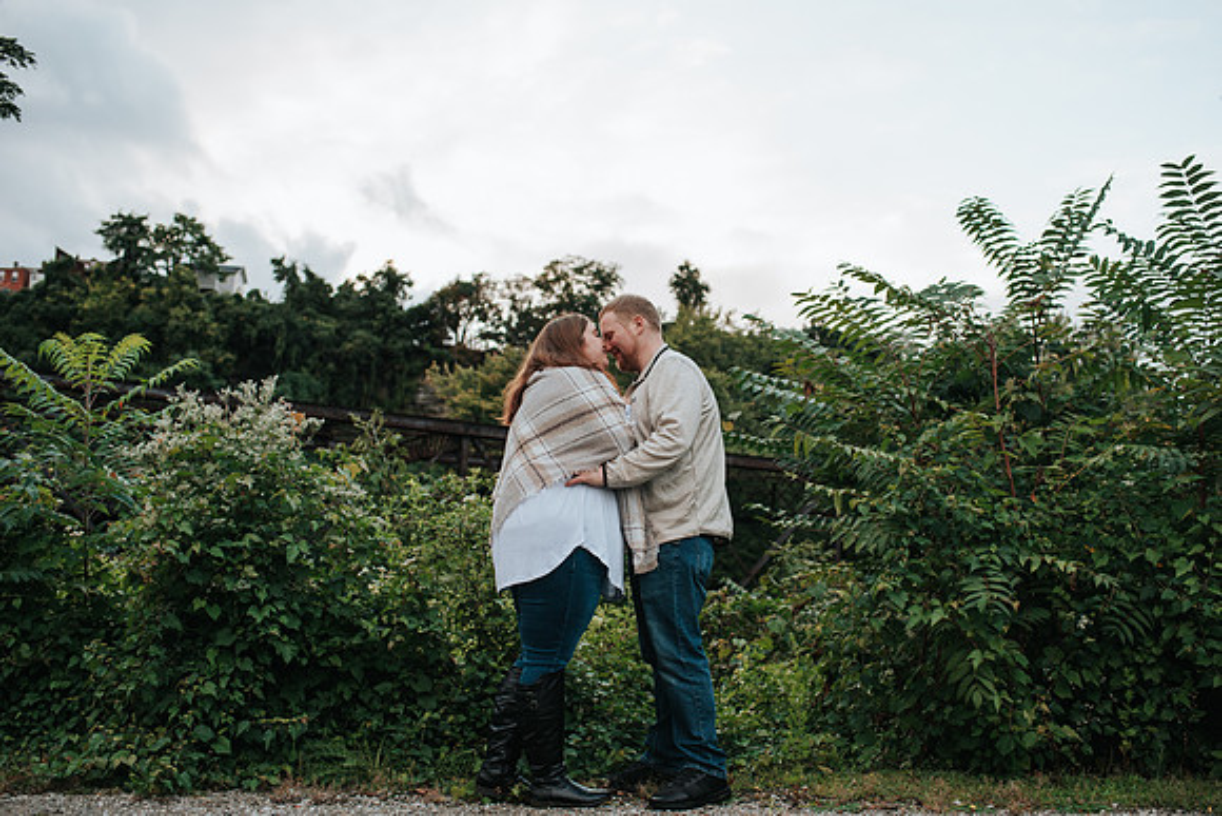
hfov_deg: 51.8
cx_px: 632
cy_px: 425
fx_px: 1259
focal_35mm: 37
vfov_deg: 35.9
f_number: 3.2
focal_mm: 35
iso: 500
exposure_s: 1/500
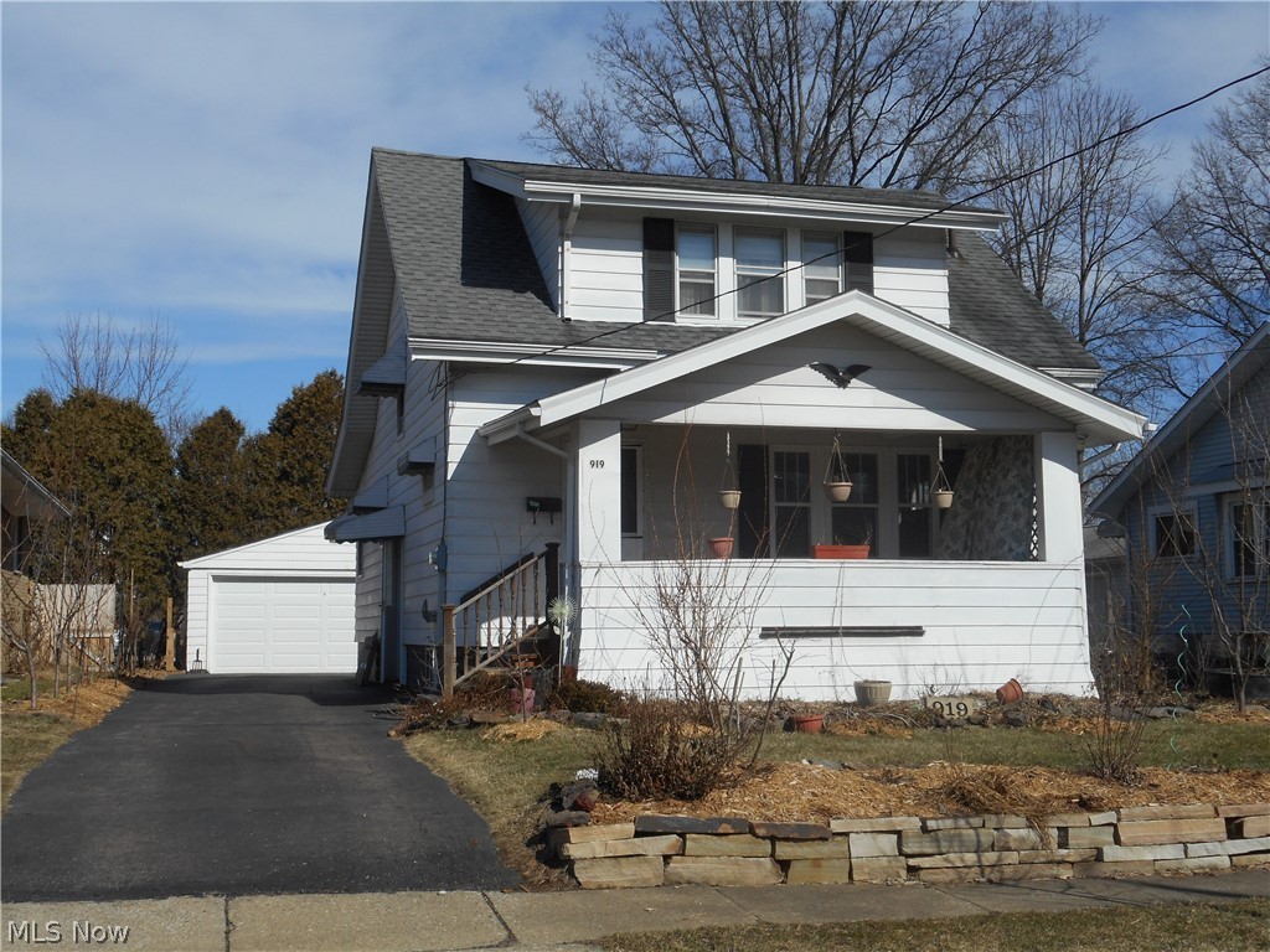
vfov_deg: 32.9
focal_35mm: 44
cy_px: 476
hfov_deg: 42.9
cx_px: 635
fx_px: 1614
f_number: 4.7
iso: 80
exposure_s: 1/800
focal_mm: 7.9
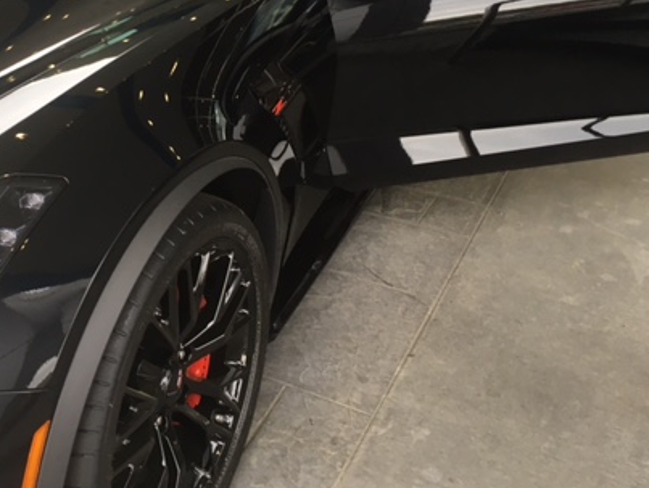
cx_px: 147
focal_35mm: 46
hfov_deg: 39.8
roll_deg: +2.8
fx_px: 863
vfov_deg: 31.0
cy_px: 124
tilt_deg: -23.0
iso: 25
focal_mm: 4.15
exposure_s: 1/40
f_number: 2.2
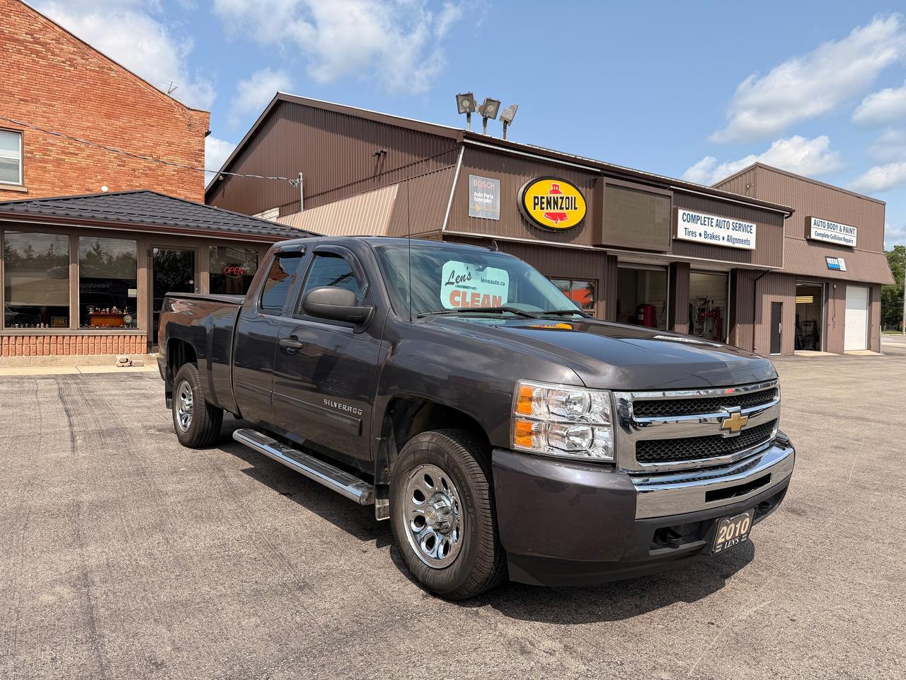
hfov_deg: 71.6
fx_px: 628
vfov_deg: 56.8
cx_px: 453
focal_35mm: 24
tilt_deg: -0.5
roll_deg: -1.1
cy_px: 340
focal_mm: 6.76
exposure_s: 1/3953
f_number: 1.78
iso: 80
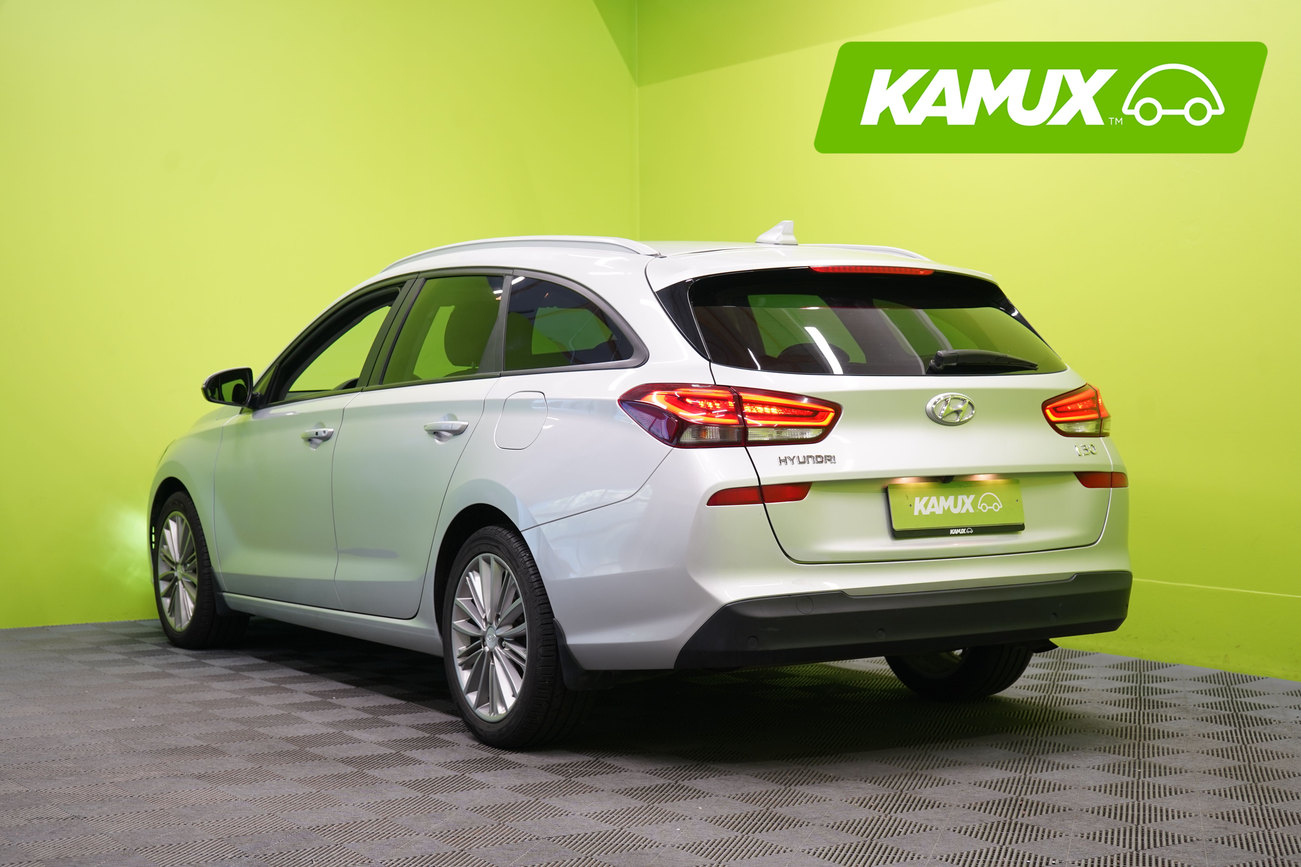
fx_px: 1951
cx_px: 650
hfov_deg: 36.9
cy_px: 434
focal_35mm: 54
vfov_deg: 25.1
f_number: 5
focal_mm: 54
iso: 400
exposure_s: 1/25
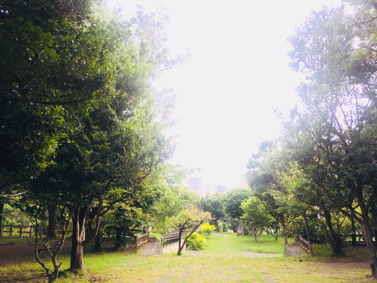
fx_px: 316
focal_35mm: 29
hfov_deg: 61.7
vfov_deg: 48.2
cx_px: 188
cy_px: 142
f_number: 2.2
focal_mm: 4.15
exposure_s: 1/60
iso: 32
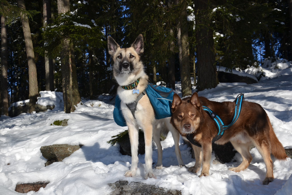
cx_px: 146
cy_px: 98
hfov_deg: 49.6
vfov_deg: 34.2
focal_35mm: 39
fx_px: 316
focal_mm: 26
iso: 100
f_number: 7.1
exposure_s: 1/400
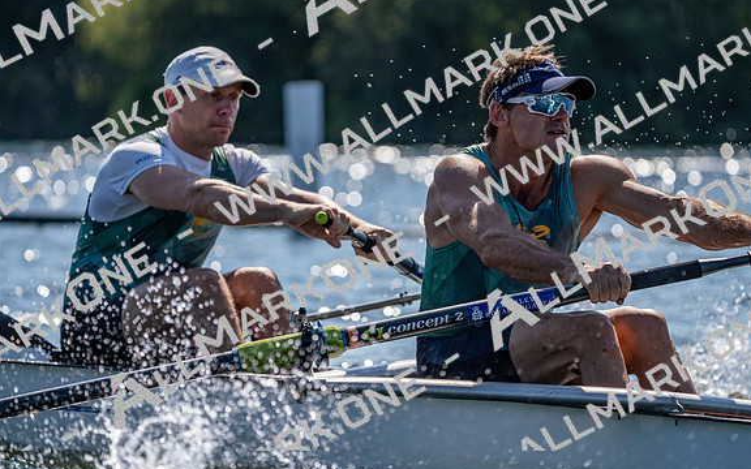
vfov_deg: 4.8
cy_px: 227
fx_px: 5588
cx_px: 376
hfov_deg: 7.7
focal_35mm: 273
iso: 200
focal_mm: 266
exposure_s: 1/1600
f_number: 5.6
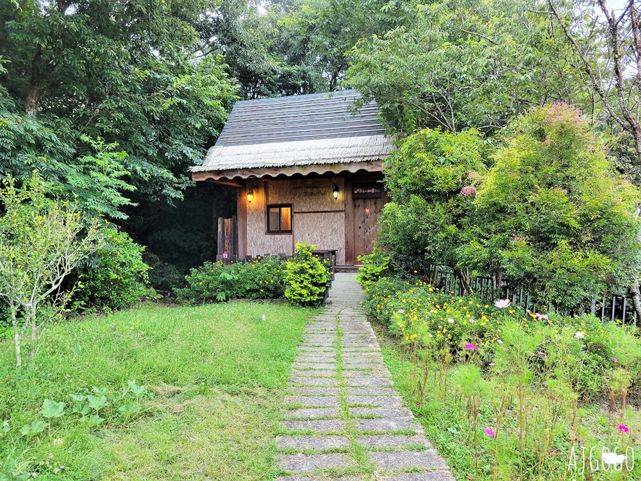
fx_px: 481
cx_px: 320
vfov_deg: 53.1
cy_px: 240
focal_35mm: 26
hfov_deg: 67.3
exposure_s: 1/120
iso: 80
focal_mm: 5.4
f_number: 1.8
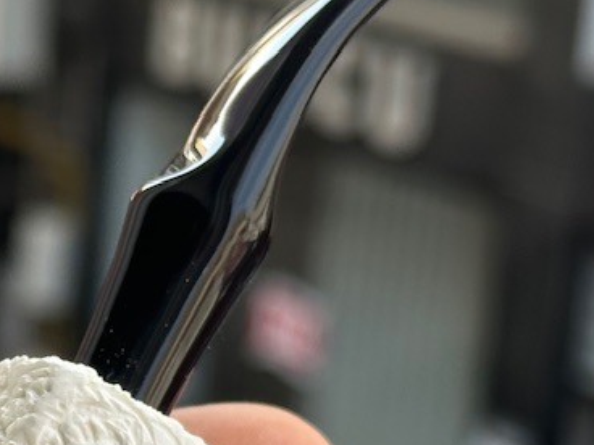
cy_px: 439
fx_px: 2866
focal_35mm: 167
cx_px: -79
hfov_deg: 11.6
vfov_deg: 8.8
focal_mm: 6.86
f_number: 1.78
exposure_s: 1/823
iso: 64
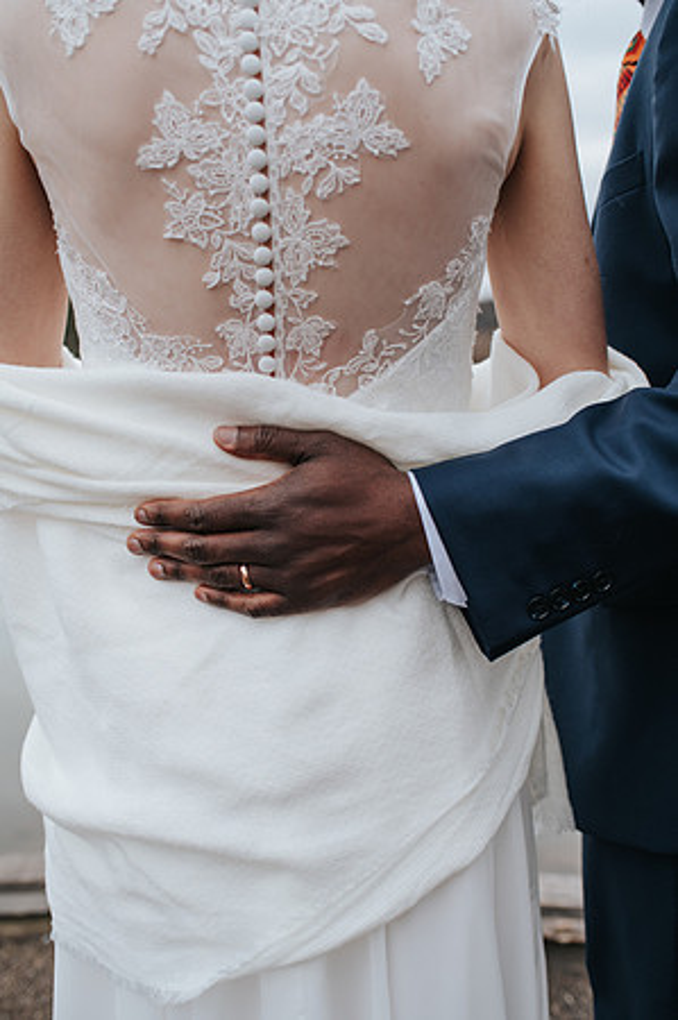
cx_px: 339
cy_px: 510
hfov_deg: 37.8
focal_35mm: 35
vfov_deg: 54.5
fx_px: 991
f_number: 3.2
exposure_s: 1/200
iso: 125
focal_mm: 35
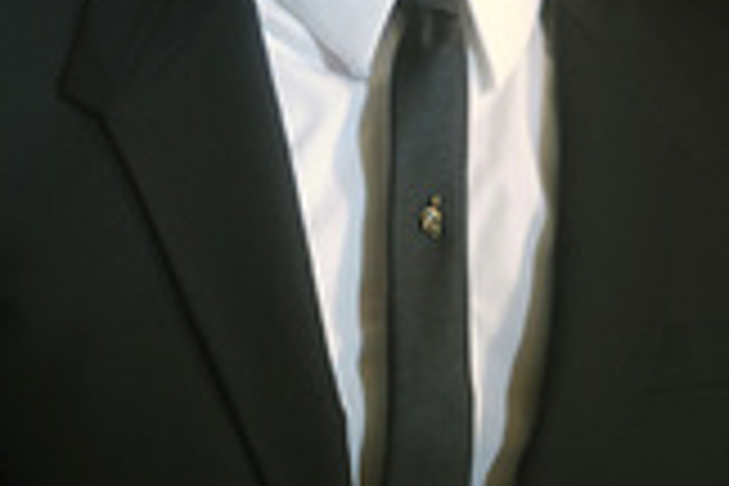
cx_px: 554
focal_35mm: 347
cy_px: -184
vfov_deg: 3.9
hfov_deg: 5.9
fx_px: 7026
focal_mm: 125
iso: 1600
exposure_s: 1/200
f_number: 2.8
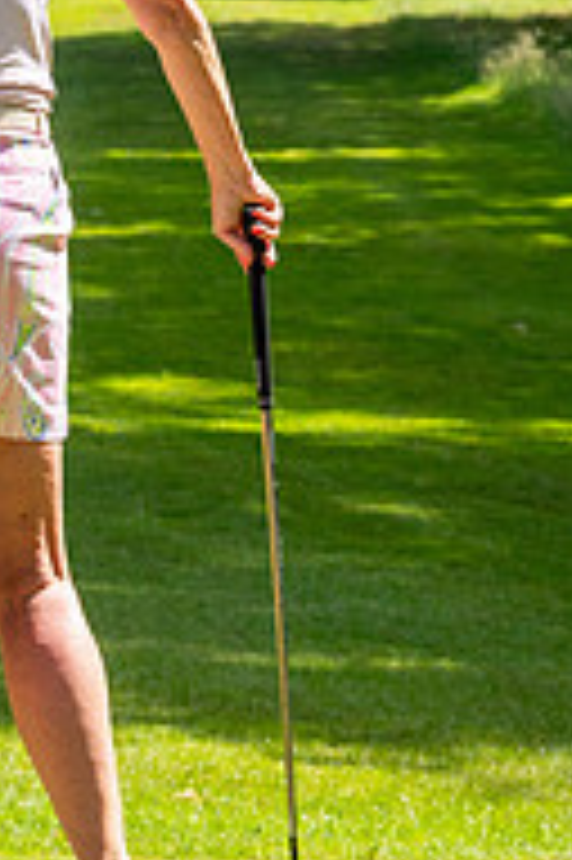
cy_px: 137
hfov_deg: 6.1
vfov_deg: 9.5
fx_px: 5157
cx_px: -694
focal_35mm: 216
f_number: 6.3
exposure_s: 1/1250
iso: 400
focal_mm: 71
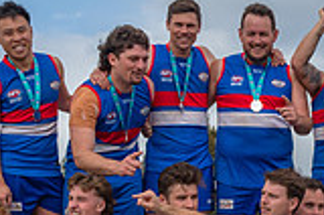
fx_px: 1347
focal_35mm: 150
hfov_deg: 13.3
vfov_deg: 9.0
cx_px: 403
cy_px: 236
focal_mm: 27
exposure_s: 1/1250
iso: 400
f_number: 8
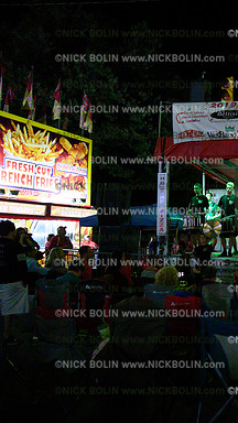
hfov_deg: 26.4
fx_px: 426
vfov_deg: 52.8
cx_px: 312
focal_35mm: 38
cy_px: 212
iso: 32000
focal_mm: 24
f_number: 4
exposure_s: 1/1000
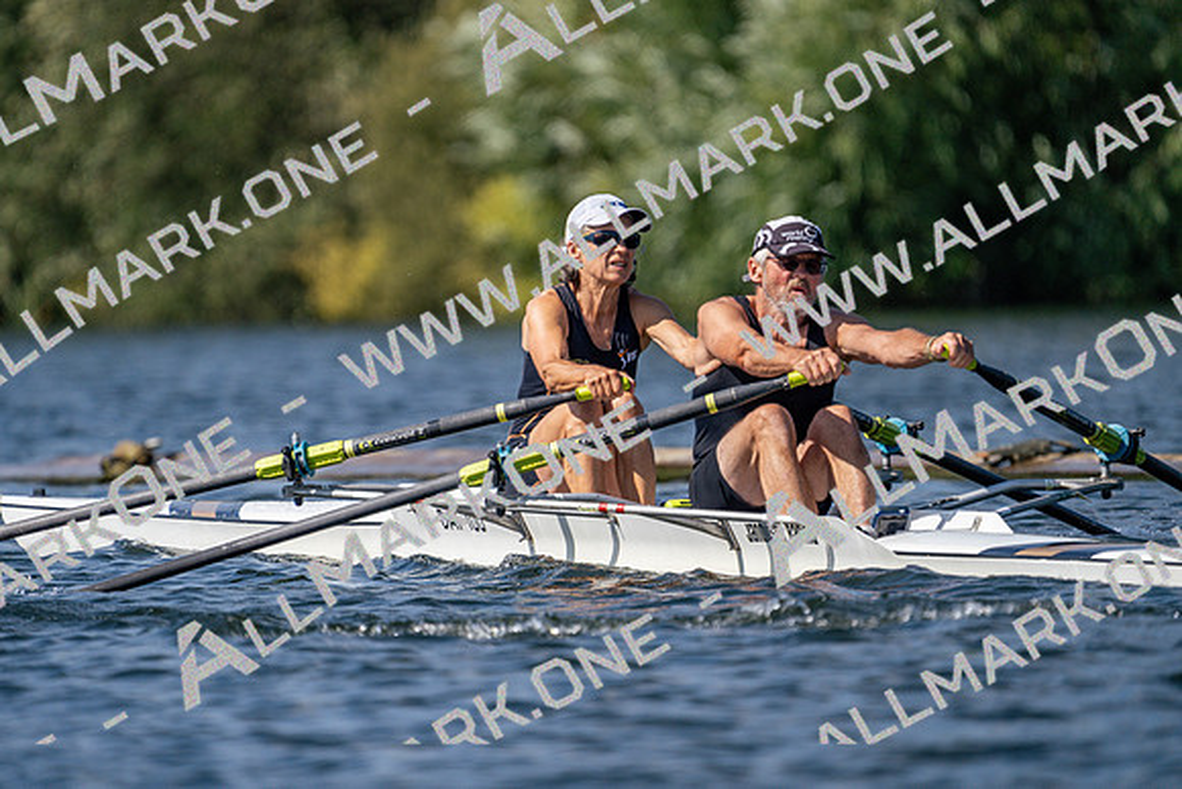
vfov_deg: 2.3
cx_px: 591
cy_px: 394
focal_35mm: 600
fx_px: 19704
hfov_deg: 3.4
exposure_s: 1/2000
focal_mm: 600
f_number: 6.3
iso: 250
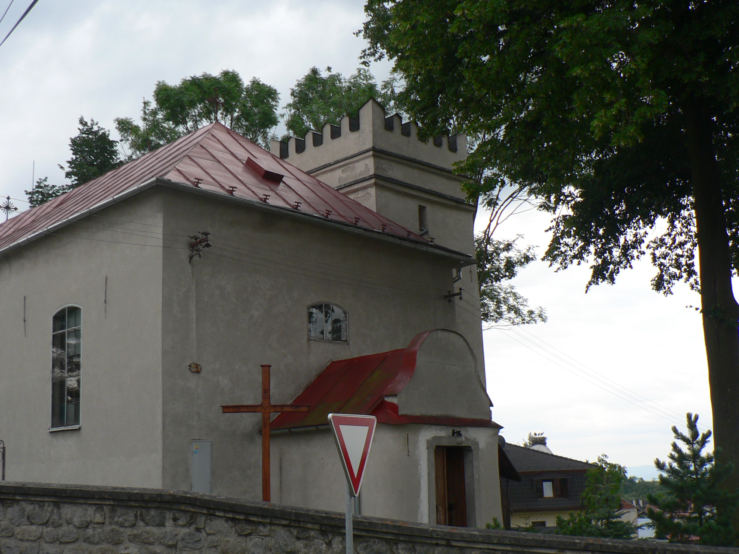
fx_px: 982
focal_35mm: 46
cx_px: 322
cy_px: 314
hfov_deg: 41.2
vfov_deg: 31.5
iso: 80
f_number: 2.8
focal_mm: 6
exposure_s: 1/200
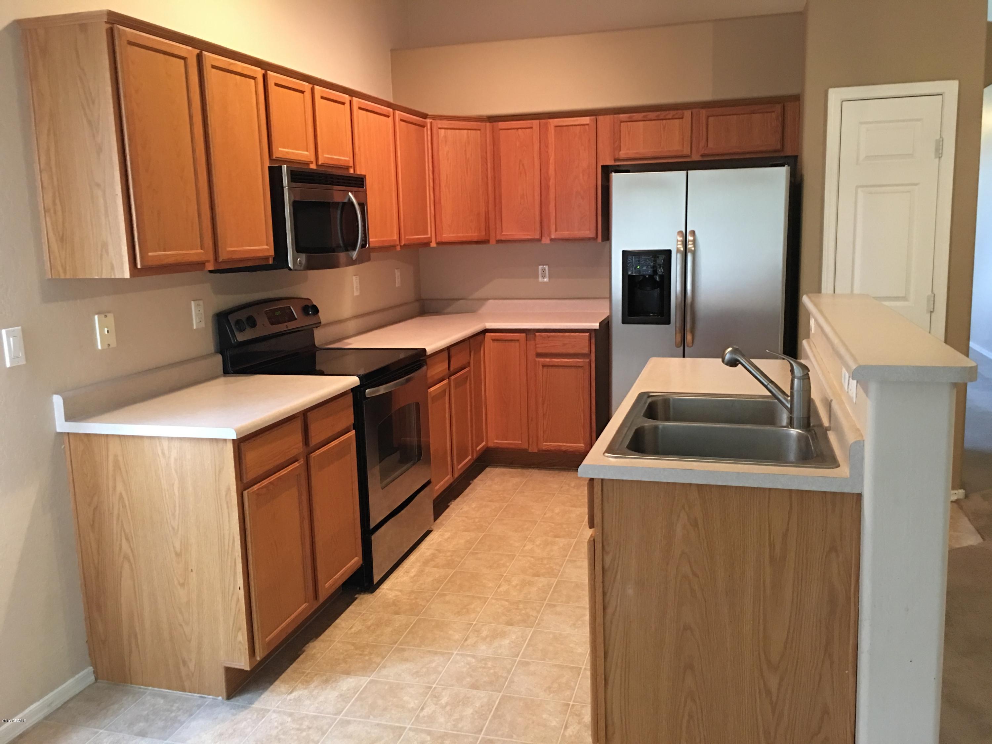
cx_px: 496
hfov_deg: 61.7
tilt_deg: -8.2
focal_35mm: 29
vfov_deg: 48.2
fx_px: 831
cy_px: 372
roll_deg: +1.2
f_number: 2.2
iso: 64
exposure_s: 1/4
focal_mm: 4.15
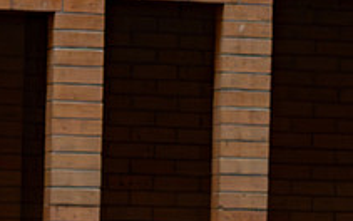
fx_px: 3137
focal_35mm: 326
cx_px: 384
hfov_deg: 6.4
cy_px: 311
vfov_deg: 4.0
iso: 3200
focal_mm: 70
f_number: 2.8
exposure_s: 1/160
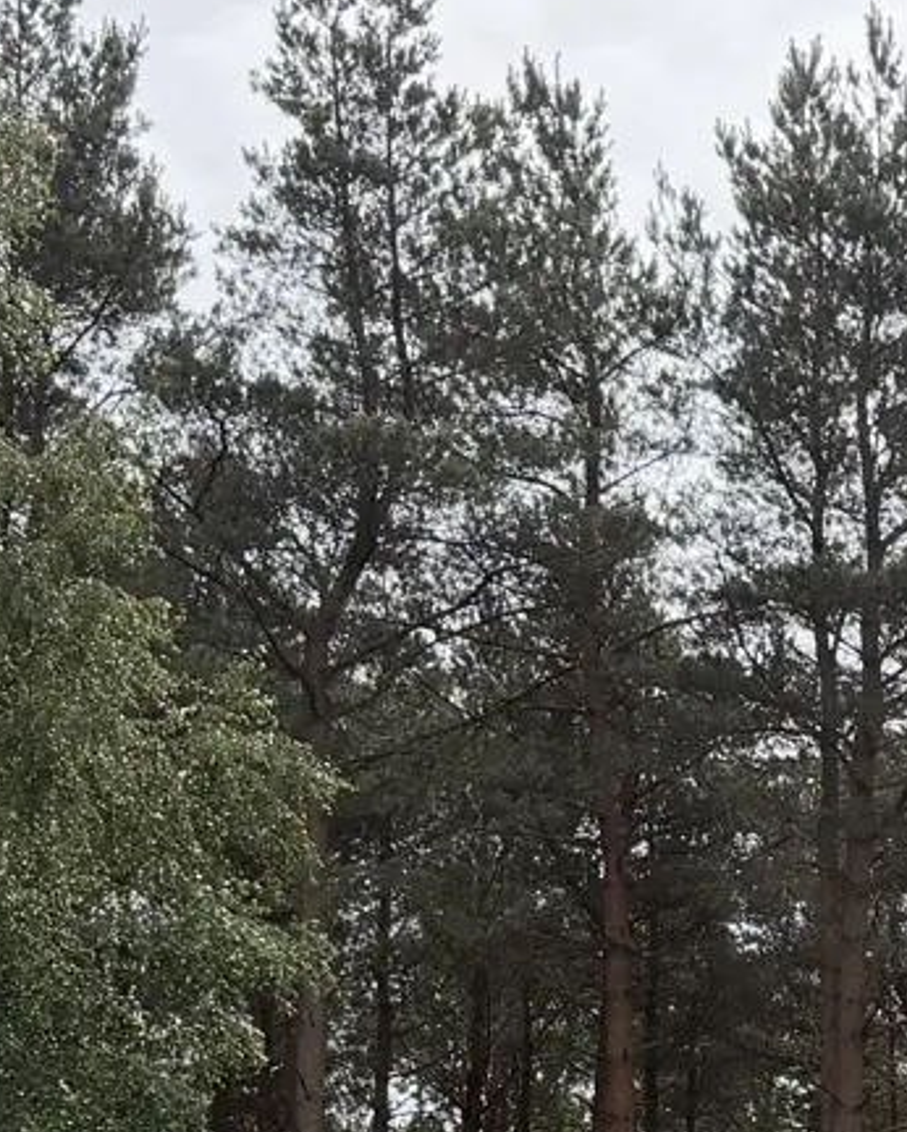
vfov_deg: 17.9
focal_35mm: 104
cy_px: 1216
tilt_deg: +6.2
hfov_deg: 13.3
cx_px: 1638
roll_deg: -0.4
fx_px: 3487
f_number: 1.78
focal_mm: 6.76
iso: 125
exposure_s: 1/6173
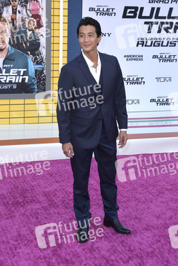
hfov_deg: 21.9
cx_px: 89
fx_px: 459
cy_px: 133
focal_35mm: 62
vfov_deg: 32.4
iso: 640
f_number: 7.1
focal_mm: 62
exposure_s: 1/250
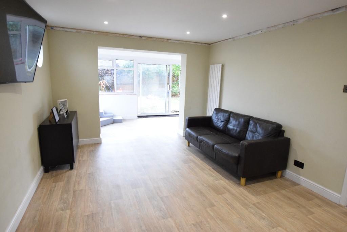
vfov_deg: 59.5
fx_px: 202
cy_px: 116
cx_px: 174
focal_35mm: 21
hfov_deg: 81.2
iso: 3200
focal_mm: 14
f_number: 5
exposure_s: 1/100
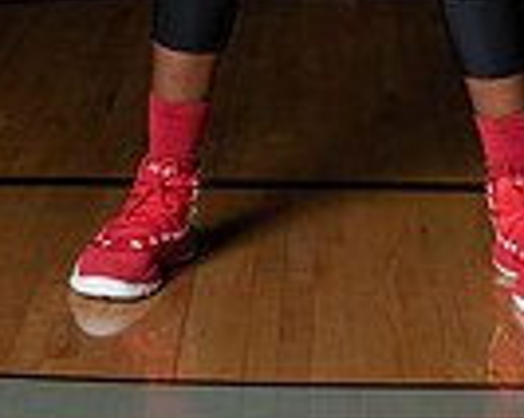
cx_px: 299
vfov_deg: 8.3
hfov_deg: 11.0
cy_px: -457
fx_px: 2710
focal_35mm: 175
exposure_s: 1/200
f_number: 14
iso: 320
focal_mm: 55
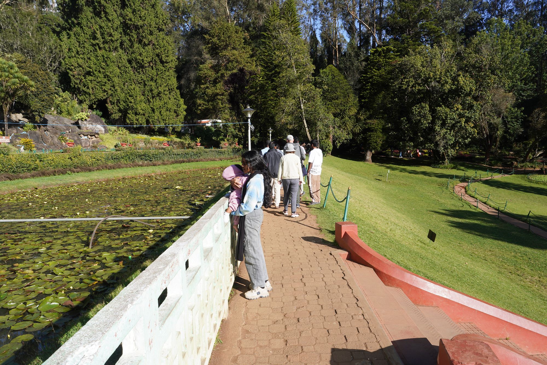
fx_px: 365
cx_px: 274
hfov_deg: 73.7
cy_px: 182
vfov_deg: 53.1
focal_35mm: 24
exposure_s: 1/100
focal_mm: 24
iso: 200
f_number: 18
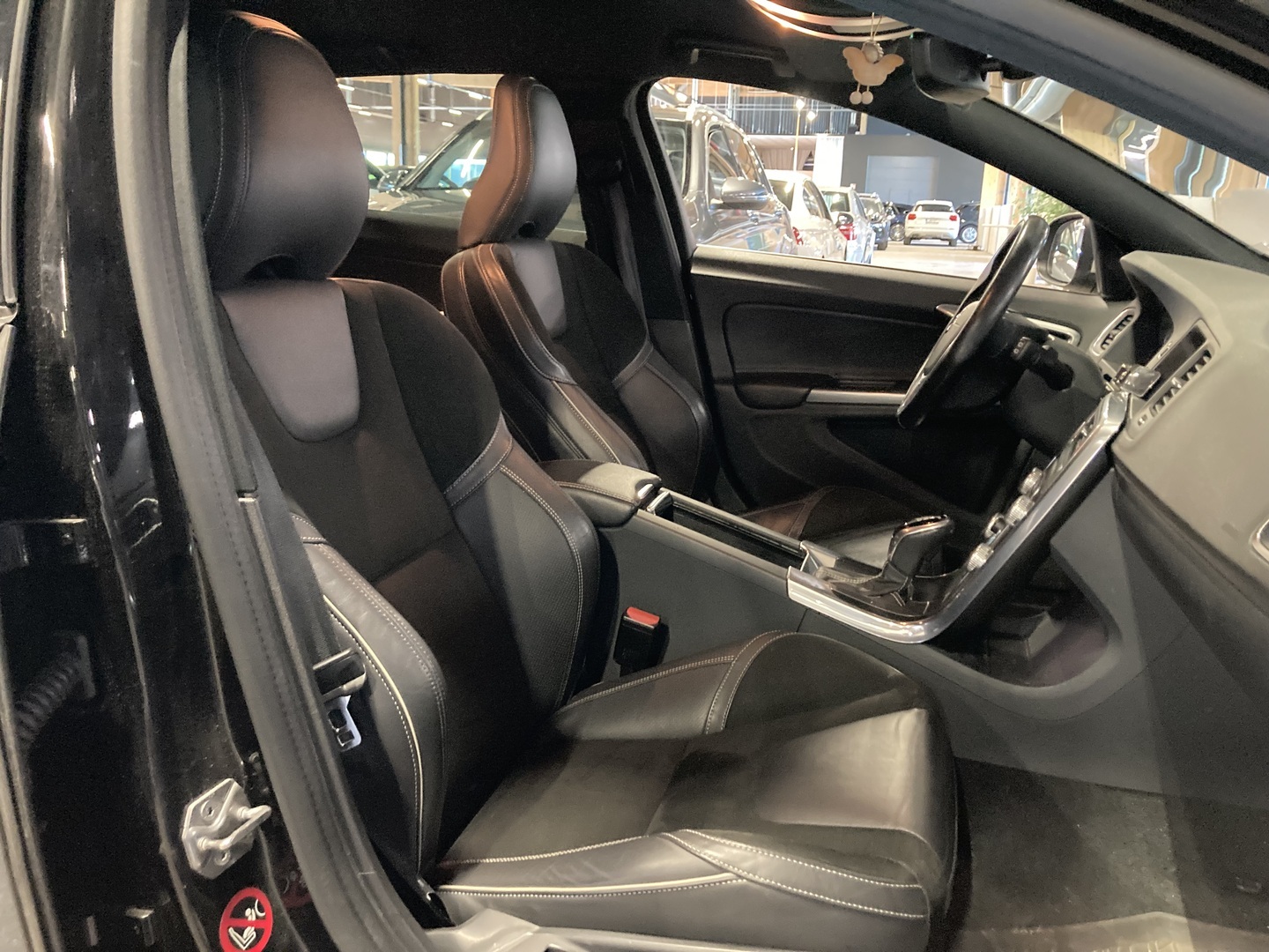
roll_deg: -1.4
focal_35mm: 28
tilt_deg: -16.1
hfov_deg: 63.4
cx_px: 634
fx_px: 1026
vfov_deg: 49.7
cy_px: 476
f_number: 1.8
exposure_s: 1/27
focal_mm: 3.99
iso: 640
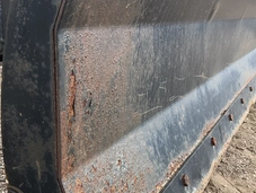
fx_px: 378
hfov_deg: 37.3
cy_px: 132
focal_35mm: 51
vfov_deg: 28.4
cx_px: 150
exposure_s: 1/439
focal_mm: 3
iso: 25
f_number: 1.8
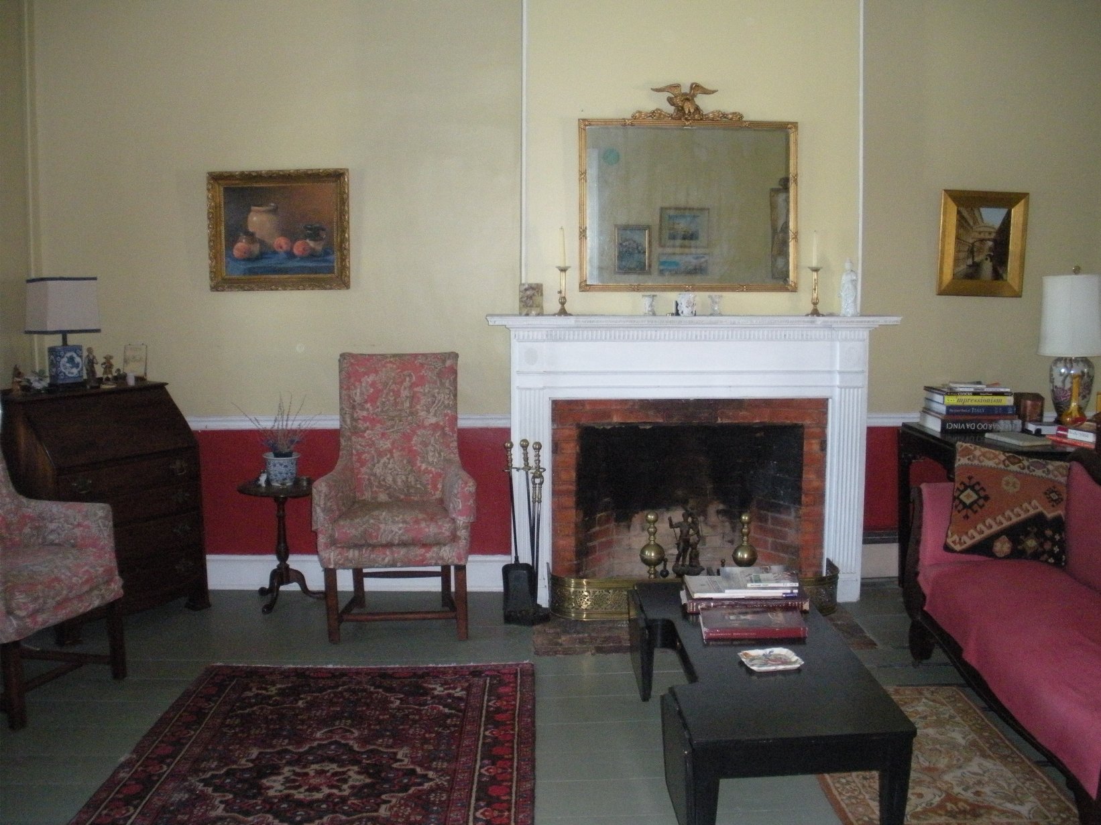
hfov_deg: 51.4
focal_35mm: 36
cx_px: 550
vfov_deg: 39.6
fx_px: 1145
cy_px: 412
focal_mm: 6.3
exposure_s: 1/30
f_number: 3.5
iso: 526
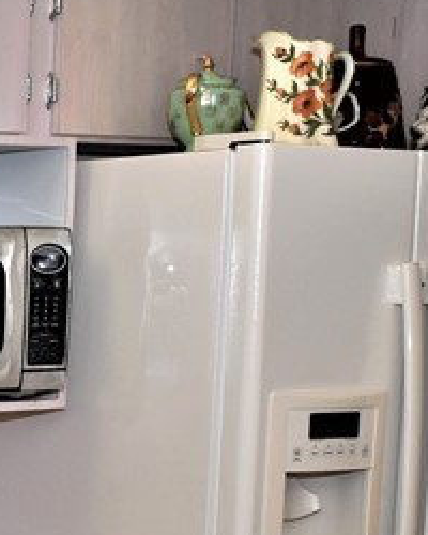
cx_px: -462
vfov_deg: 17.2
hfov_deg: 12.2
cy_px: 503
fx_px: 1742
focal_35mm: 110
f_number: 8
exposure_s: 1/200
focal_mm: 18
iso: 1250
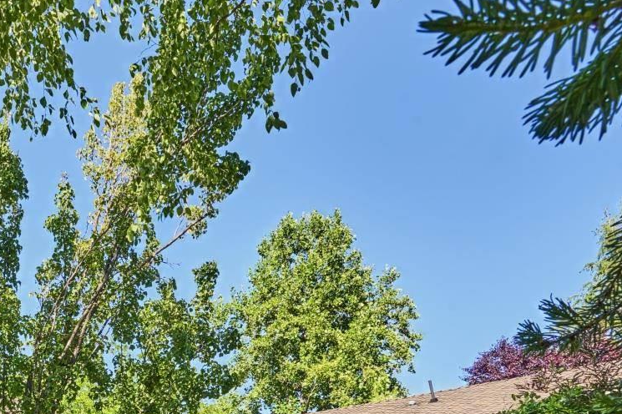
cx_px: 48
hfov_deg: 40.7
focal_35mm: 44
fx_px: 760
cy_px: 485
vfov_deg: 27.2
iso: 100
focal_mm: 16
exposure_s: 1/60
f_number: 16
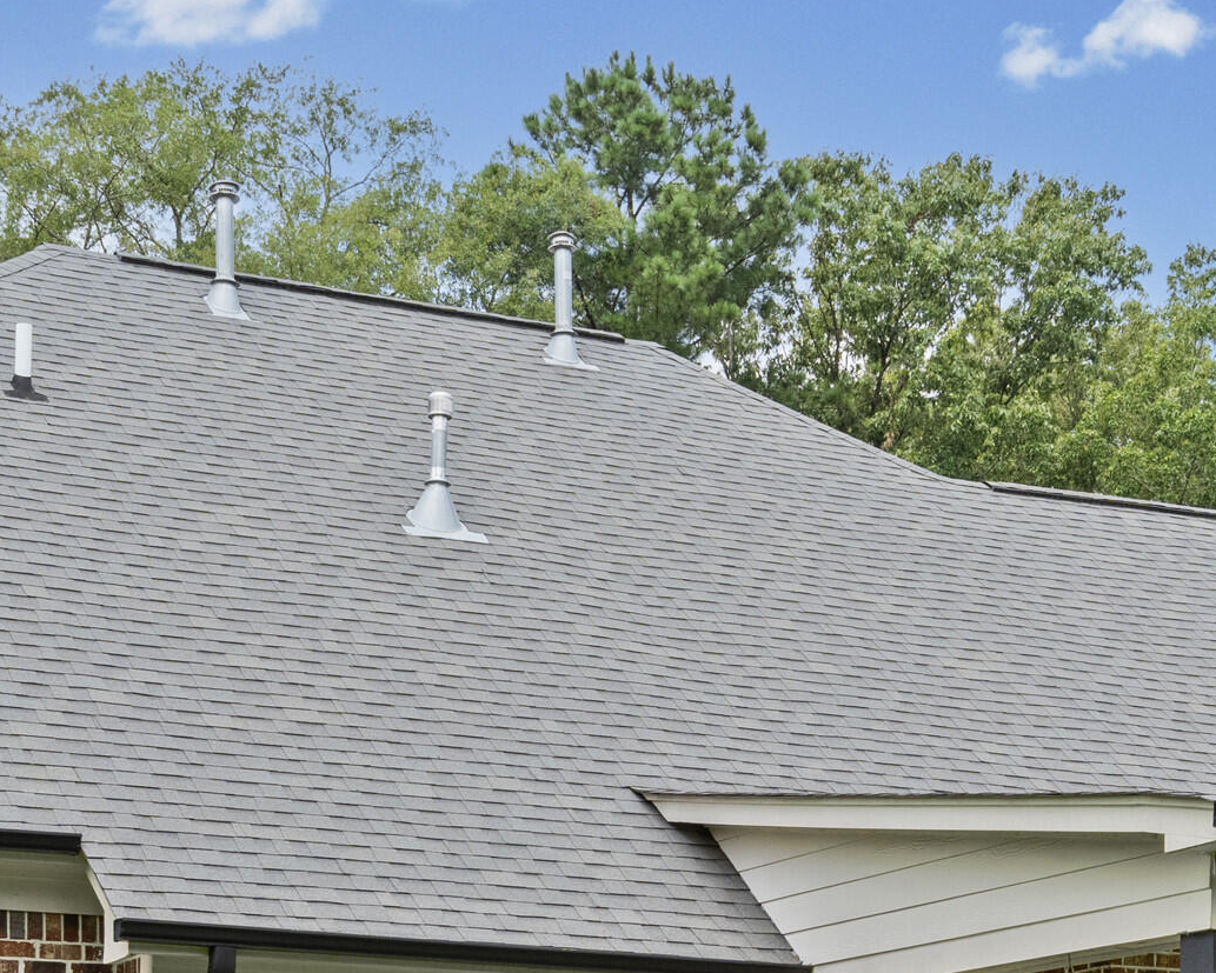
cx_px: 783
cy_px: 914
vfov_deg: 19.0
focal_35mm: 79
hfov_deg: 24.1
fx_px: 2844
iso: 1000
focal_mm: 30
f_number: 9.5
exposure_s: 1/500
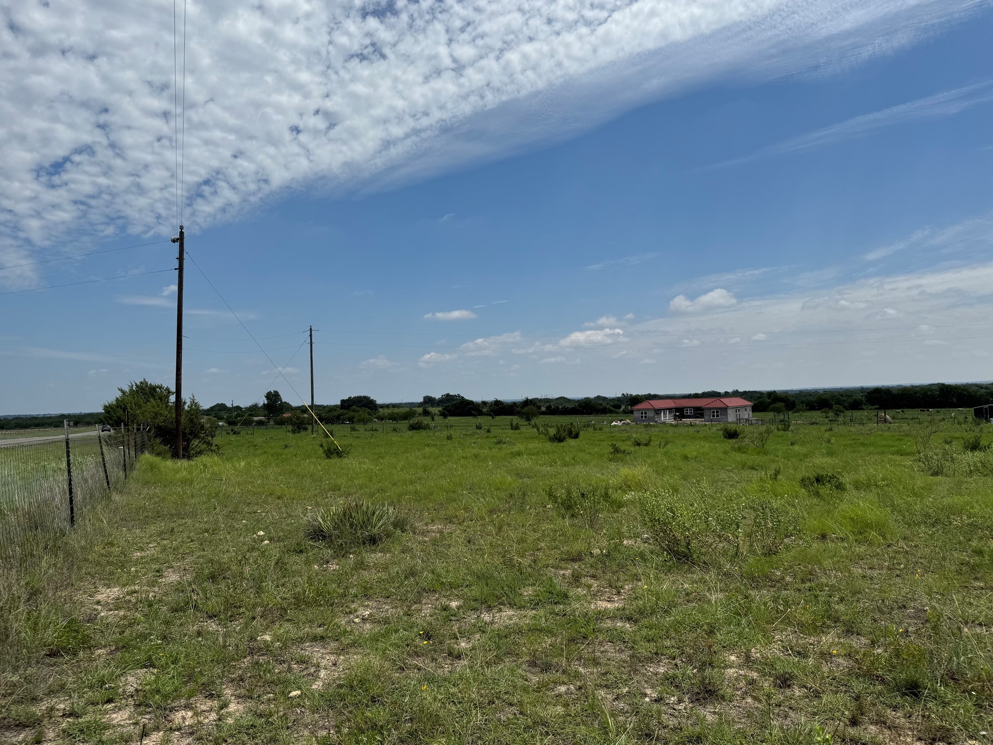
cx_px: 487
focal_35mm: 25
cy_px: 386
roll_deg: +2.1
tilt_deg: -0.2
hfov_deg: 69.4
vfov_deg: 54.9
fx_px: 717
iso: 80
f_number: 1.78
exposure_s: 1/10417
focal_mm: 6.76
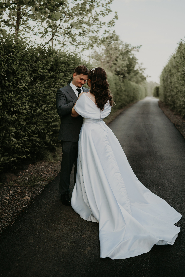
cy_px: 138
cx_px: 92
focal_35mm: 35
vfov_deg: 54.4
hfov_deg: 37.9
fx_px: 270
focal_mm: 35
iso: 250
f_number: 1.4
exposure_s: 1/2000
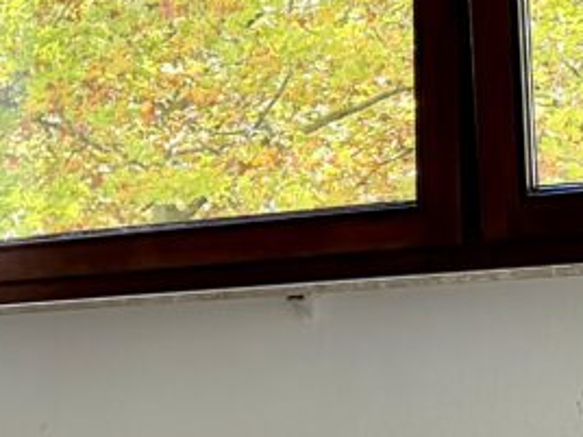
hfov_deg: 11.9
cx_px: -885
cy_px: 585
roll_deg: +6.2
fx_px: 2173
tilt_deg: -7.5
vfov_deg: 11.2
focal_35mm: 129
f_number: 1.78
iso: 100
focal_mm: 6.76
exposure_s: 1/309
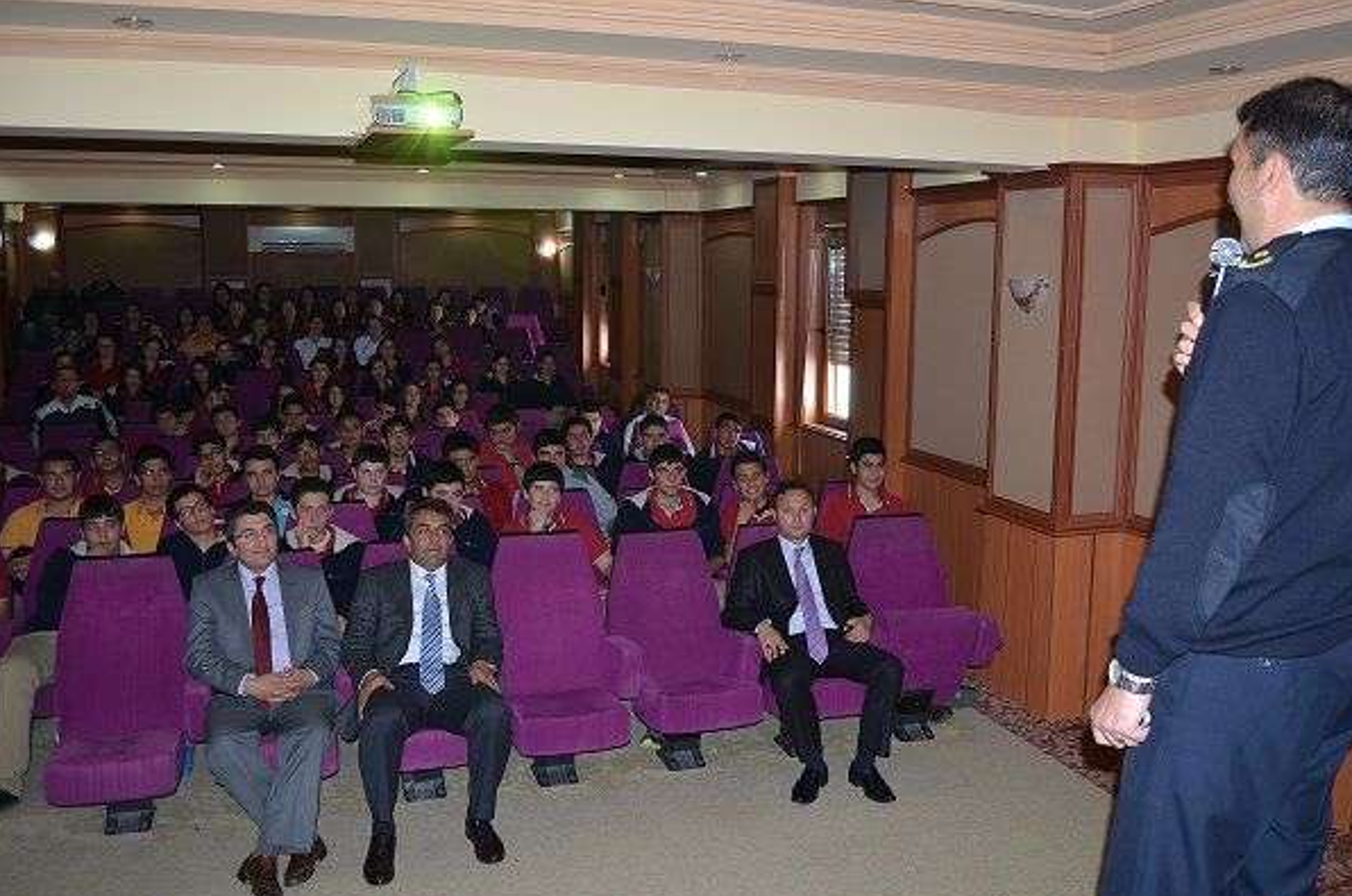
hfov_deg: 60.4
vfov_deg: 42.2
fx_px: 1162
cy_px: 447
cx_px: 692
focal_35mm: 31
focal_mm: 20
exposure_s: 1/40
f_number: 3.8
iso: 200
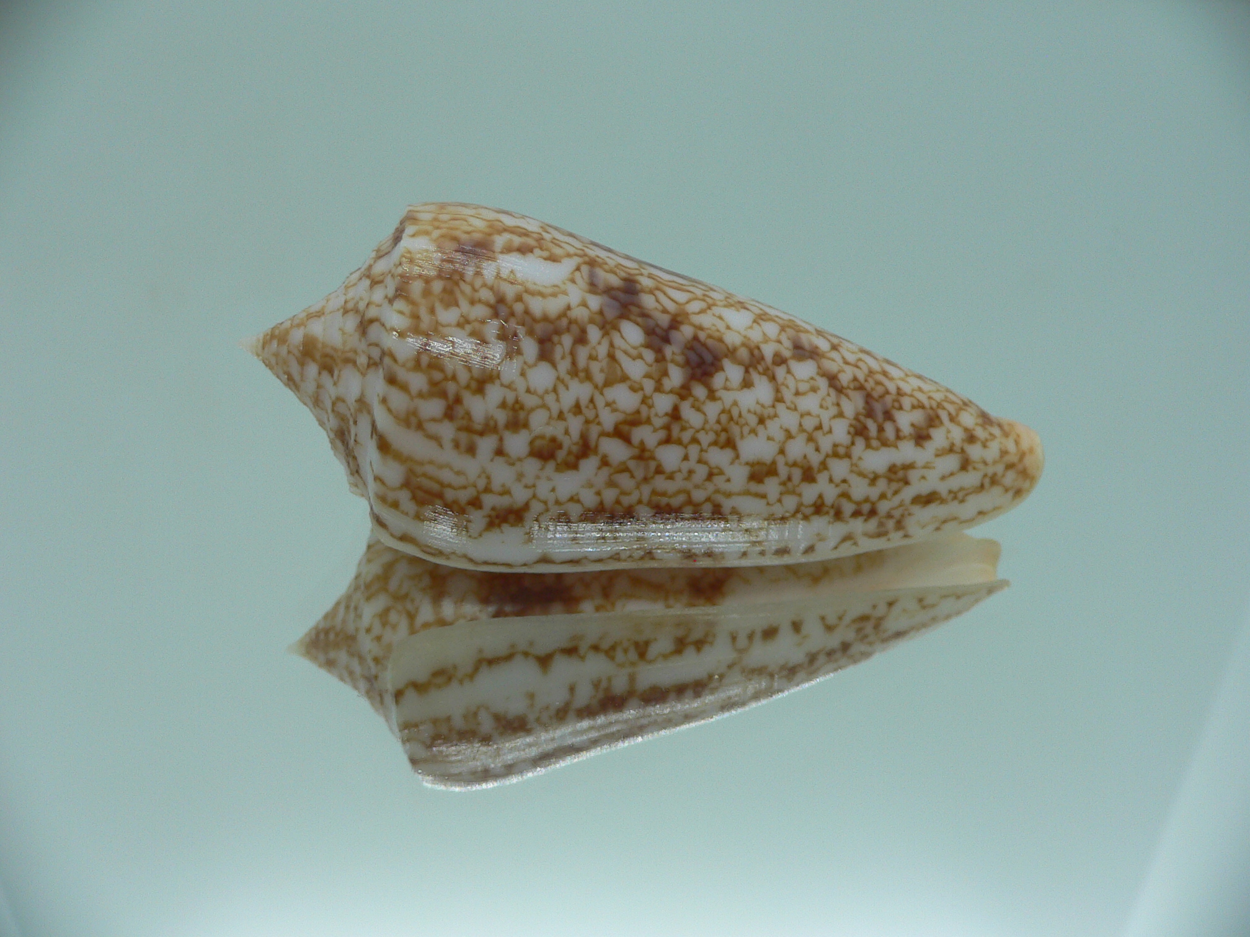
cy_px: 468
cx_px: 625
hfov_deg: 52.6
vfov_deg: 40.7
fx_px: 1264
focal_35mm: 35
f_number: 2.8
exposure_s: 1/60
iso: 80
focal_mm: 4.6
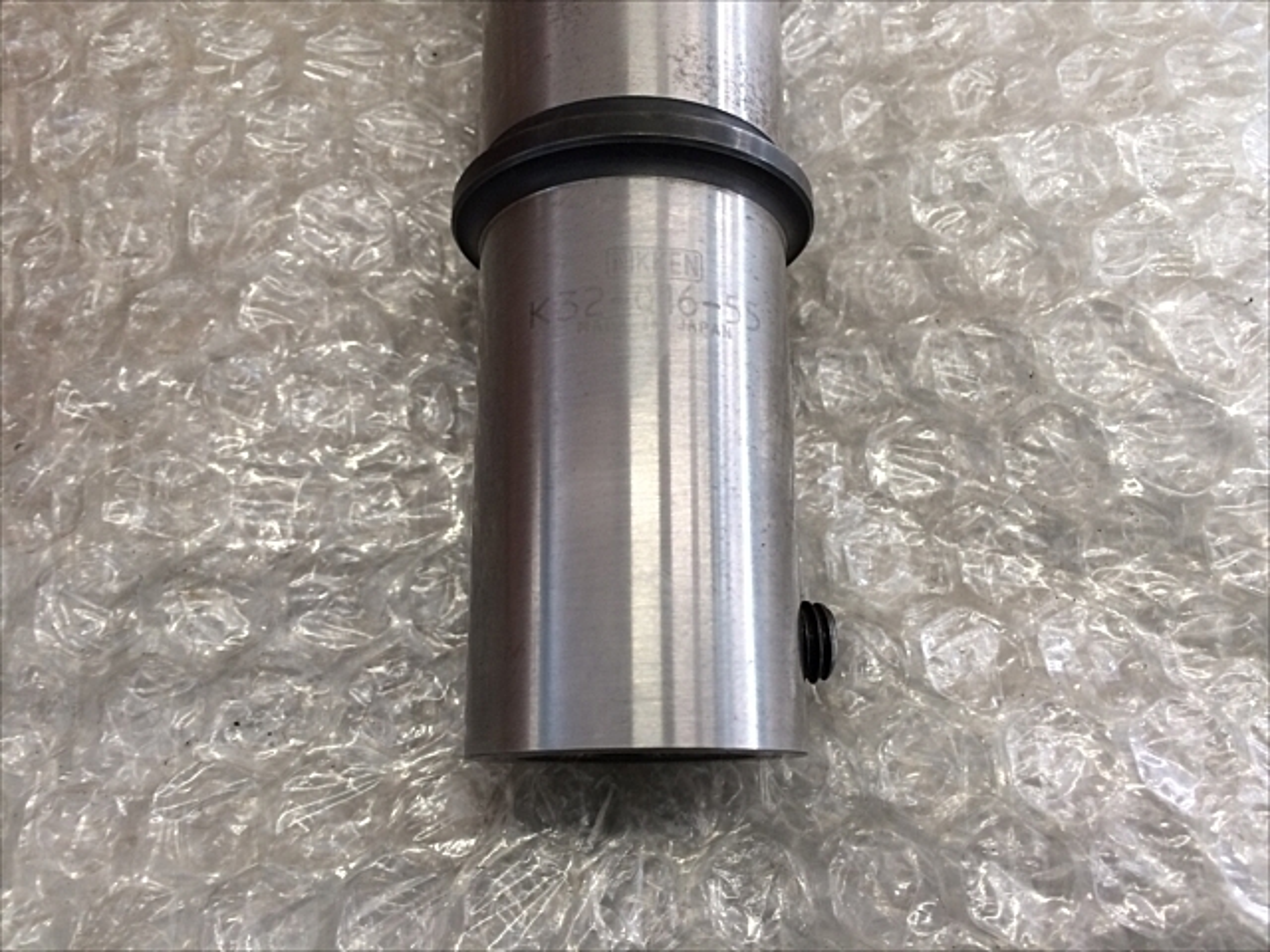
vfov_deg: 48.2
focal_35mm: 29
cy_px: 476
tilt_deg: -75.9
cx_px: 635
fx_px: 1064
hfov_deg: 61.7
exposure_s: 1/30
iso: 50
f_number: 2.2
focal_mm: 4.15
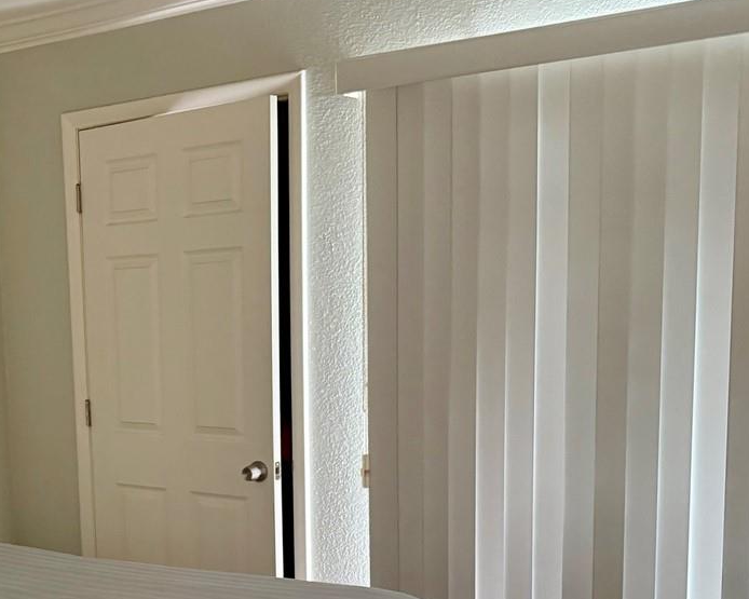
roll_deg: +2.7
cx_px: 80
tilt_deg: -7.7
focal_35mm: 54
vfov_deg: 27.4
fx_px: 1197
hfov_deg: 33.0
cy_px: 494
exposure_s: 1/60
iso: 640
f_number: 1.78
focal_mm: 6.76
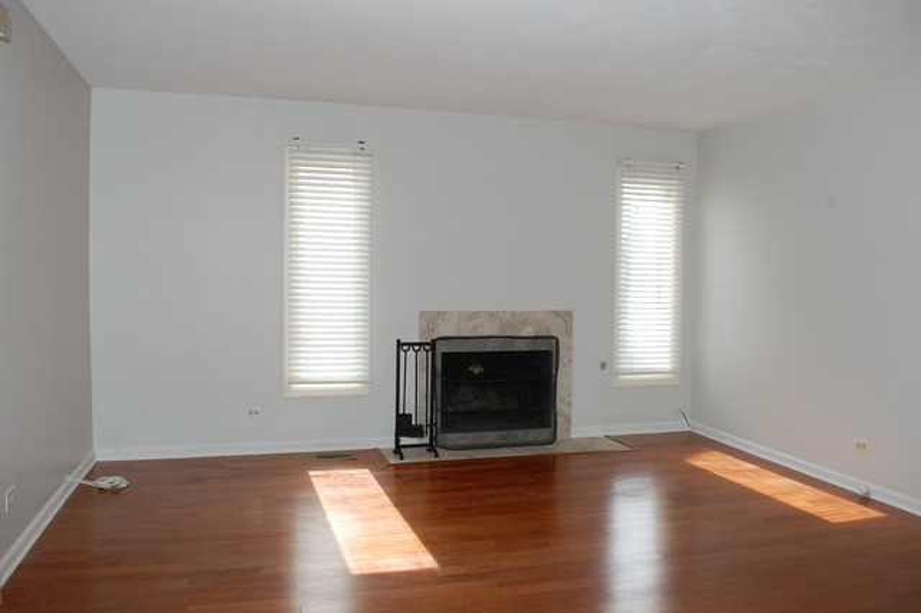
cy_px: 306
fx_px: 690
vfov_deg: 47.9
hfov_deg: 67.4
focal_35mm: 27
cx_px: 460
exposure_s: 1/200
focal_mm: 18
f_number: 7.1
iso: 400
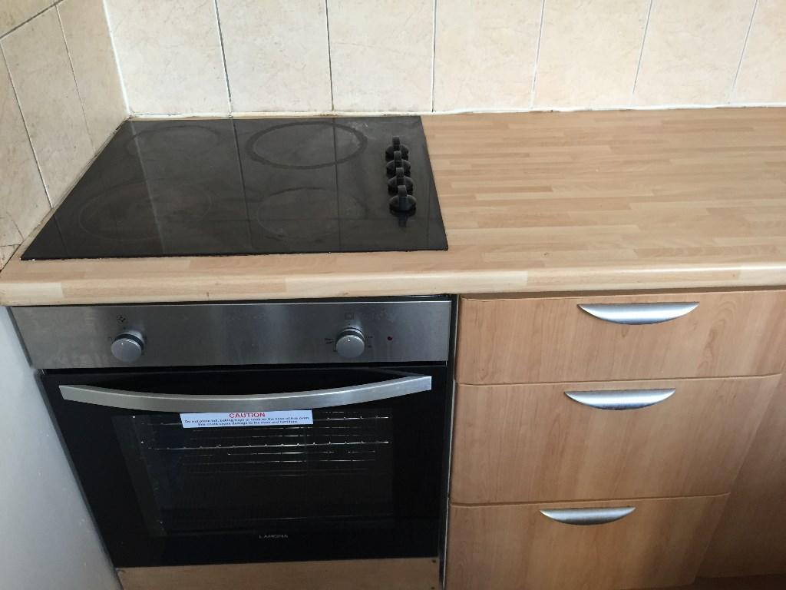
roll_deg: -0.5
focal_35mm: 29
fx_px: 658
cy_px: 295
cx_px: 393
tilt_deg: -35.5
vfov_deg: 48.2
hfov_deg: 61.7
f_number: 2.2
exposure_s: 1/30
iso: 100
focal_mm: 4.15
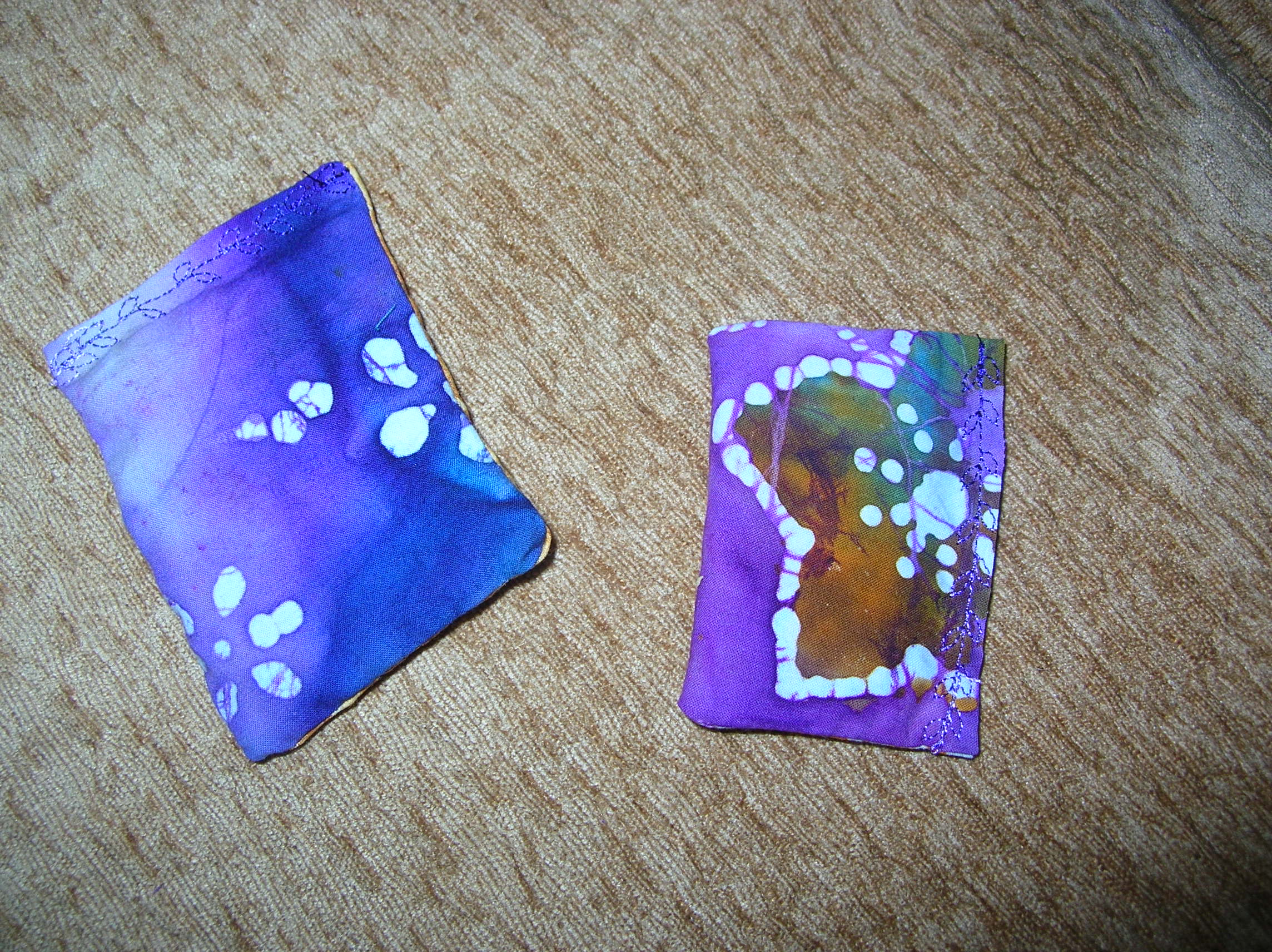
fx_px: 1322
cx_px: 636
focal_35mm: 36
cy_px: 476
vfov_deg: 39.6
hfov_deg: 51.4
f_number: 2.7
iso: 50
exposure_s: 1/60.1
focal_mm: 6
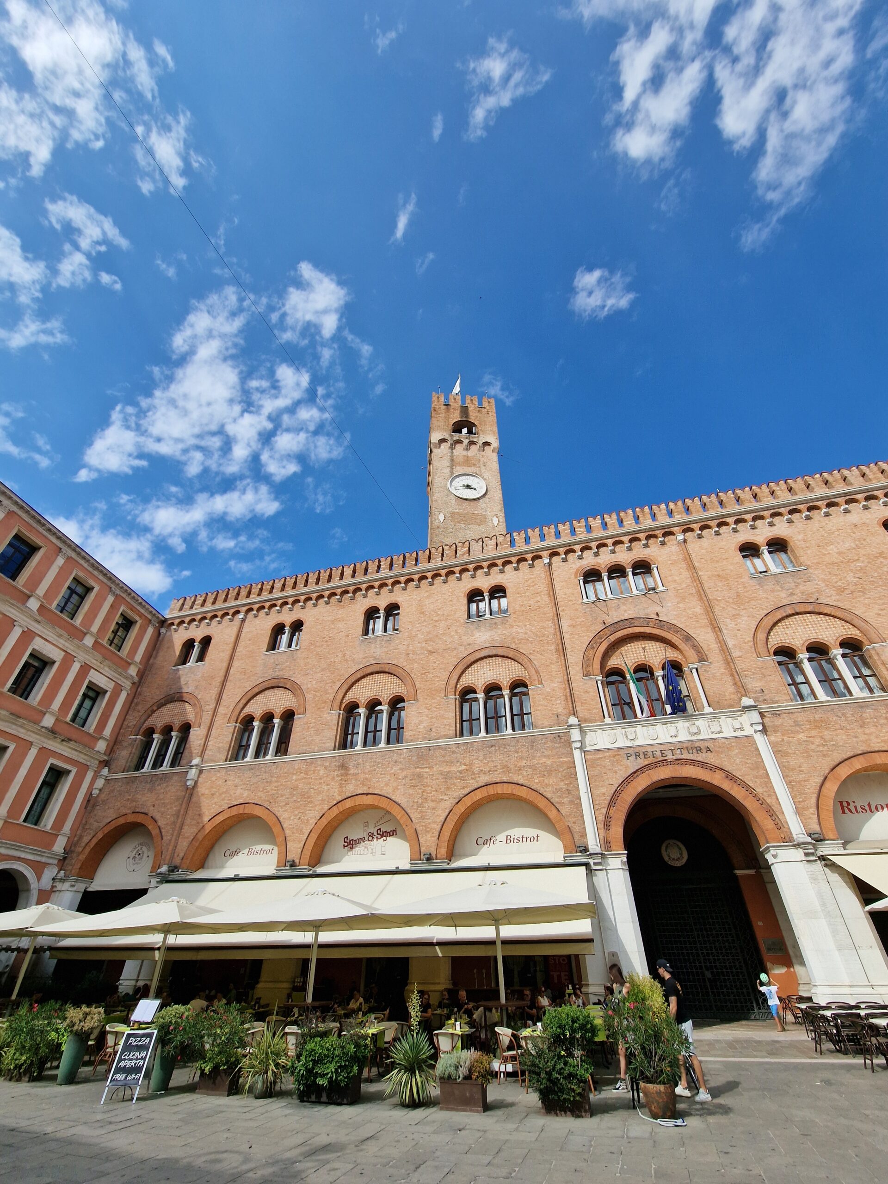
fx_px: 445
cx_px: 444
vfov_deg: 106.2
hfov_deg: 89.9
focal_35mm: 13
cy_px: 592
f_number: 2.2
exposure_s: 1/2504
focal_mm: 2.2
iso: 50
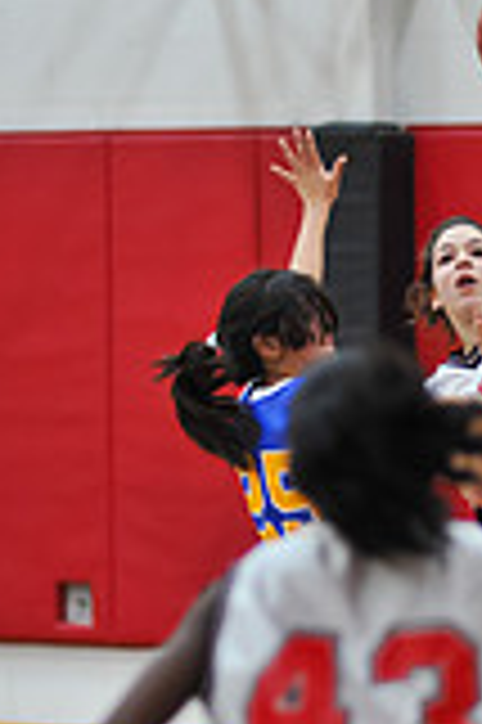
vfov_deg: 8.6
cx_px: 583
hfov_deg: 5.7
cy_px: 634
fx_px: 4790
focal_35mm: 238
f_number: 2
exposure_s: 1/500
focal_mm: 85
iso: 1250
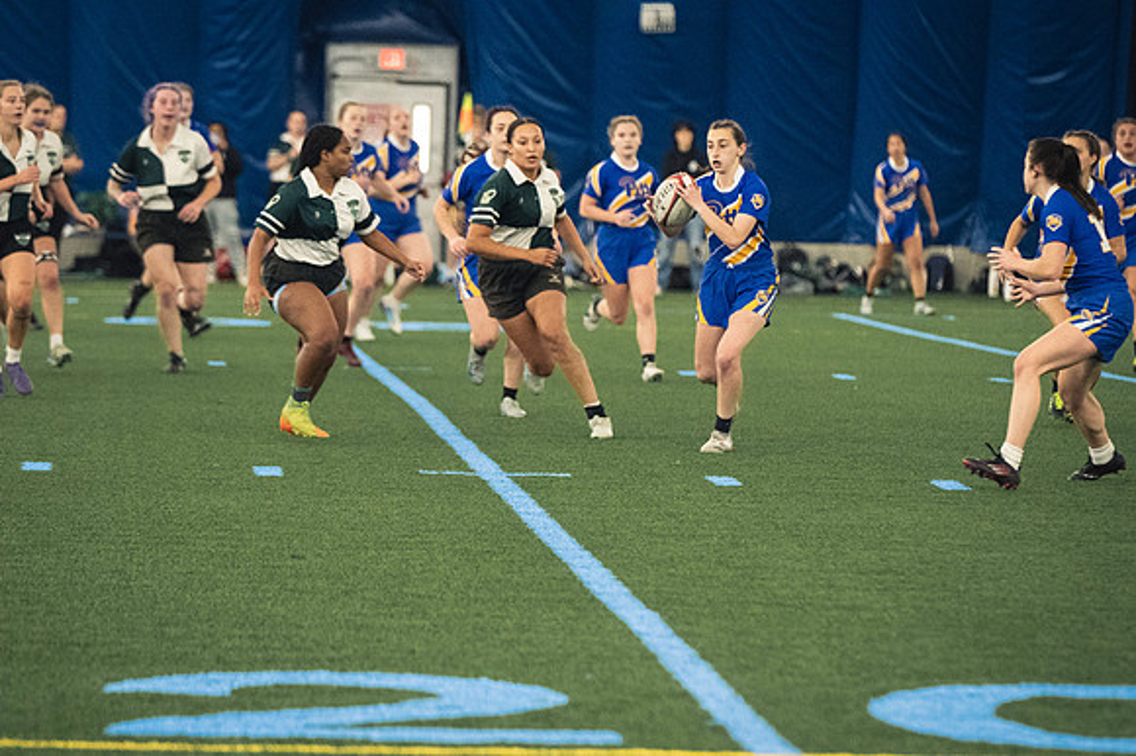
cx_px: 568
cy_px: 378
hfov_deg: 9.5
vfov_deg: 6.3
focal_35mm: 217
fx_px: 6843
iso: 9000
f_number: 2.8
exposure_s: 1/500
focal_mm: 145
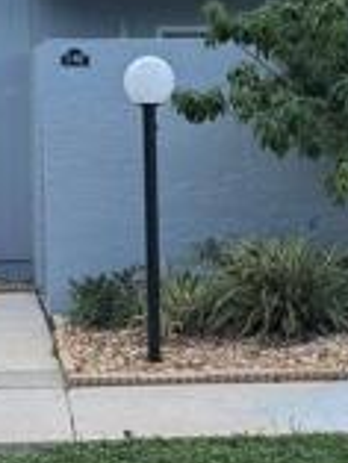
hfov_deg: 13.5
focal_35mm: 110
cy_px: 289
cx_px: 142
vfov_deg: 17.8
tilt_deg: -6.6
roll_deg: +0.4
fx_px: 1472
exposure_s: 1/1172
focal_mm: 6.76
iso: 80
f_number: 1.78
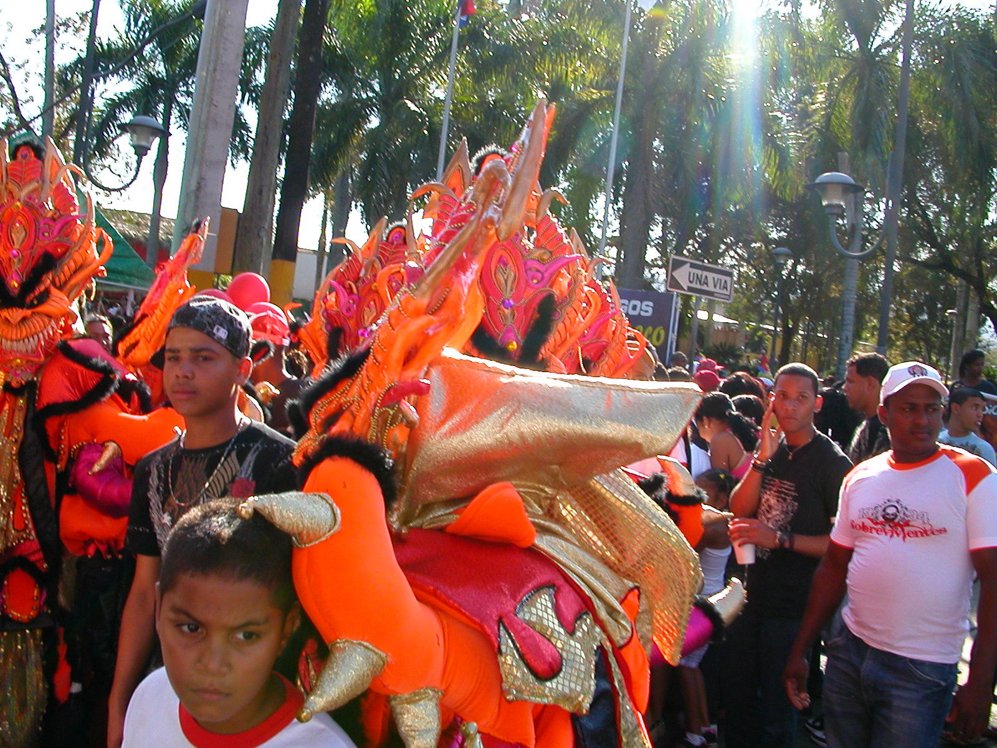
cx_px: 498
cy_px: 374
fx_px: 1066
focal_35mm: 37
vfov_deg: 38.7
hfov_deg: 50.1
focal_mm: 5.6
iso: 100
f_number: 4.5
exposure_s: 1/175
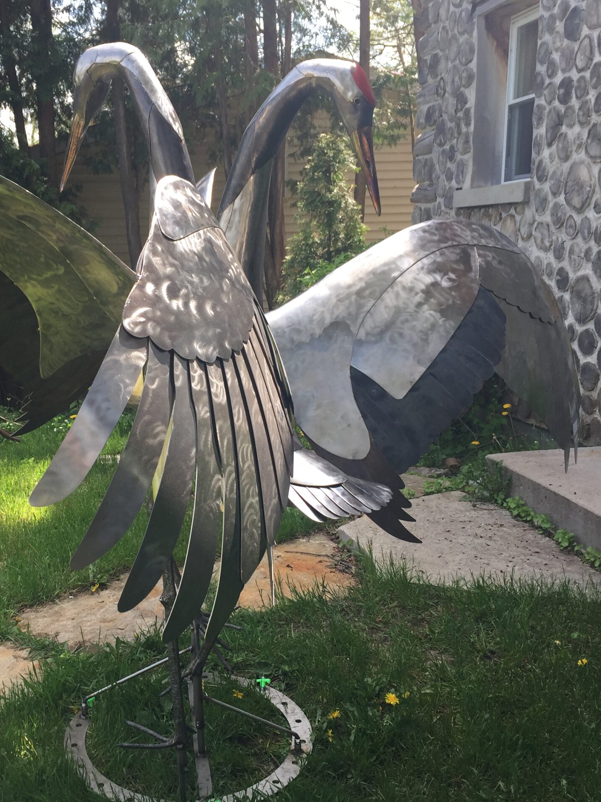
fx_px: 903
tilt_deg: -9.6
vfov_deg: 47.9
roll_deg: -0.7
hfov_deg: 36.5
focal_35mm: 39
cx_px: 205
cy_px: 401
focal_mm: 4.15
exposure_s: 1/449
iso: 32
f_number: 2.2
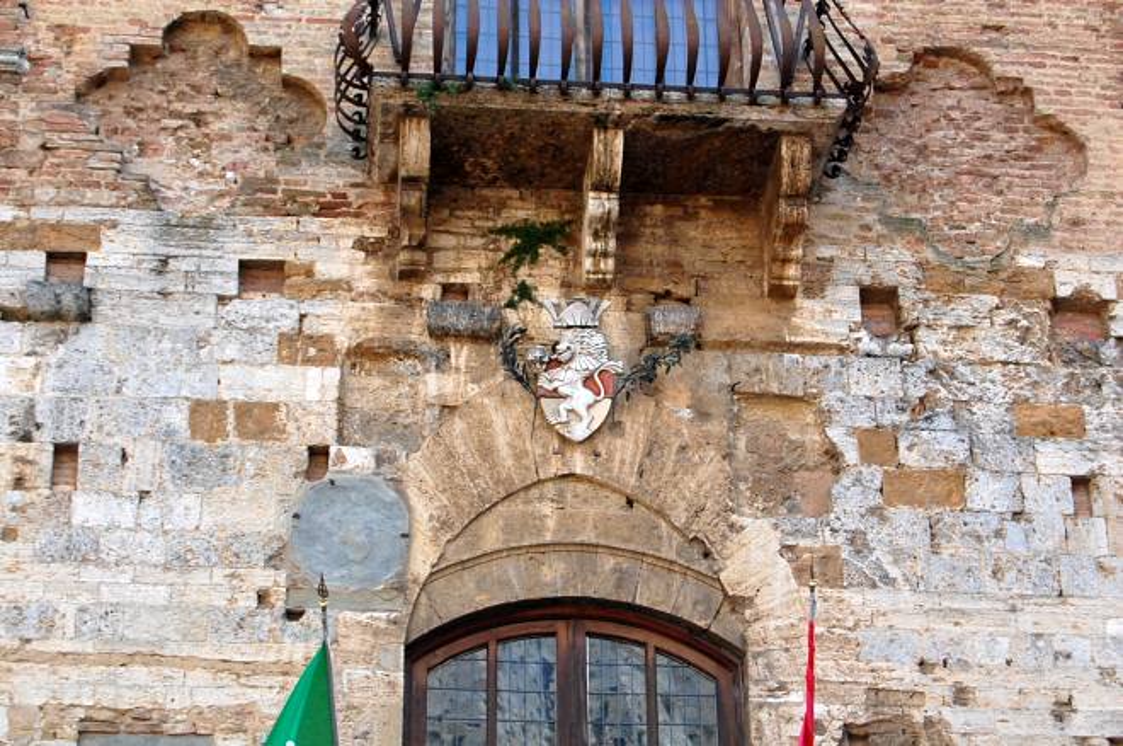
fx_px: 2570
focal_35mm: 82
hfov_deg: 24.7
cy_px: 373
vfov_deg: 16.5
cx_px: 562
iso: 400
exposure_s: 1/160
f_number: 9
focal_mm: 55
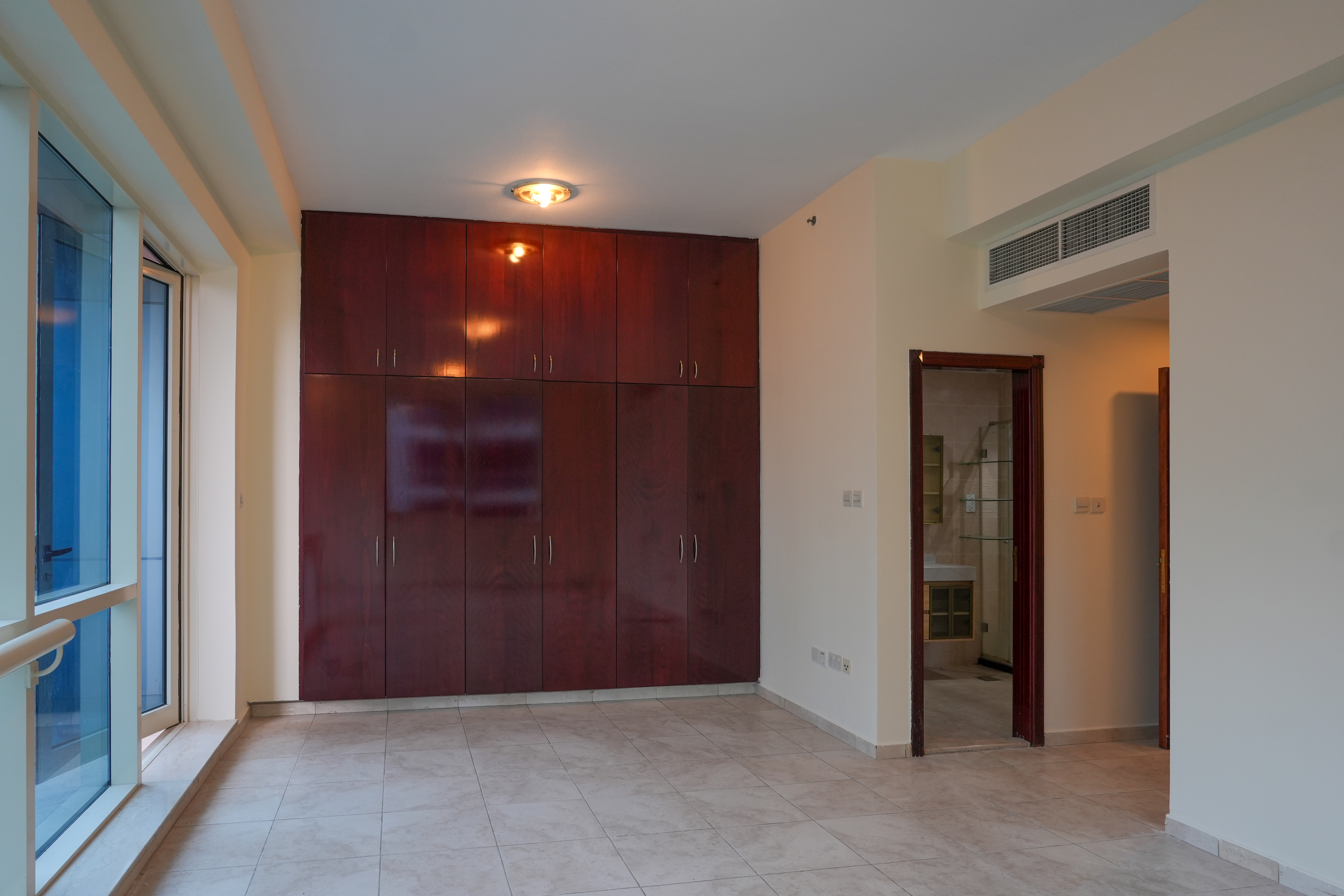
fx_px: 821
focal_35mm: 22
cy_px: 474
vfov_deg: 57.2
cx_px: 614
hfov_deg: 78.4
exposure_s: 1/90
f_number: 4.5
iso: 400
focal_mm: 20
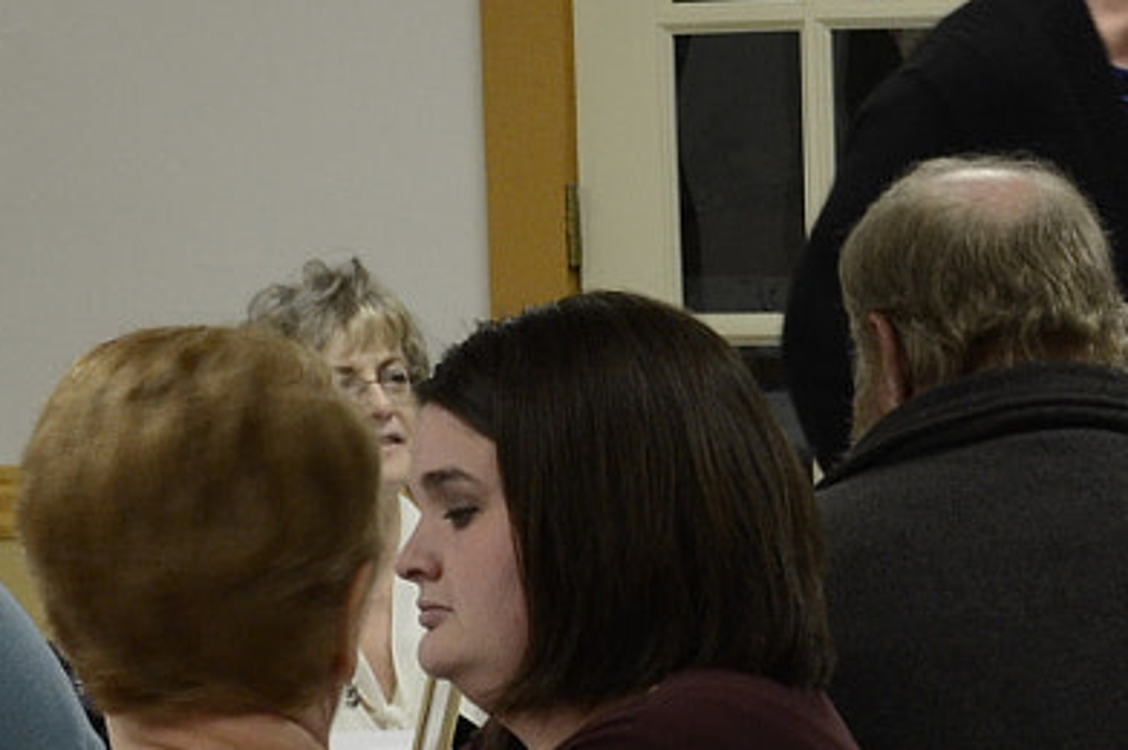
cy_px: 652
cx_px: 857
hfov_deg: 8.0
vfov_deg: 5.3
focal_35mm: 258
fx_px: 8077
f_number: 7.1
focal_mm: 42
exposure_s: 1/25
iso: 400
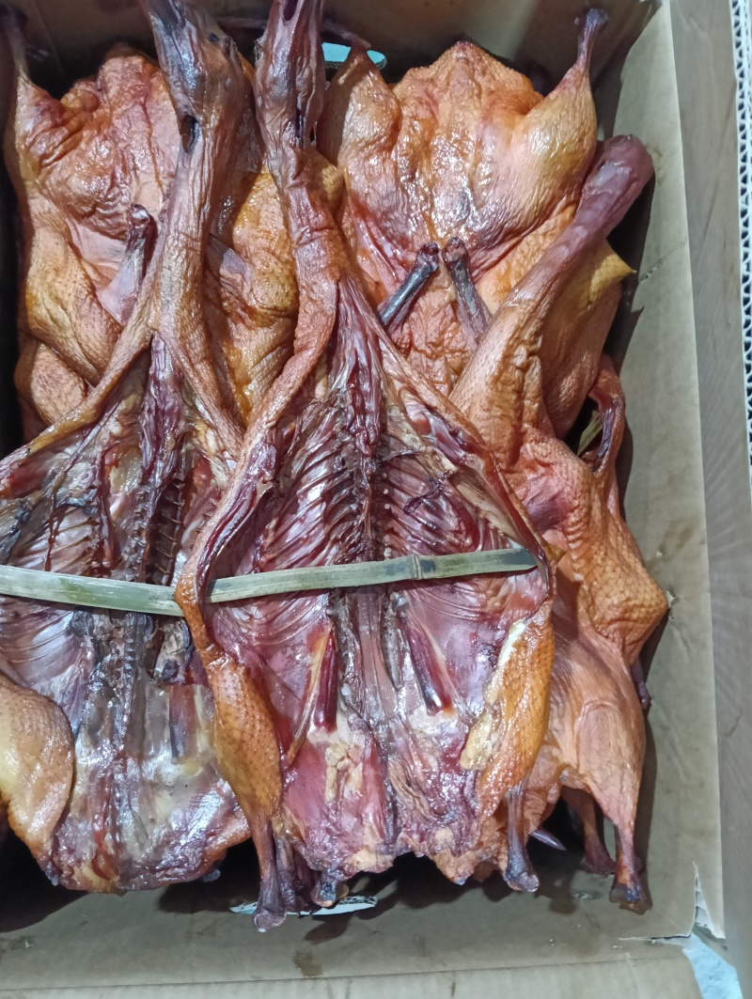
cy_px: 500
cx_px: 376
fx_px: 780
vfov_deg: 65.3
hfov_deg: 51.5
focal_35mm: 27
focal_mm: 3.98
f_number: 1.8
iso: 1600
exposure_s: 1/20
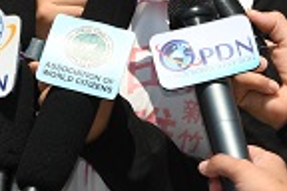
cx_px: 175
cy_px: -78
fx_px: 4775
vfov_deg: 2.3
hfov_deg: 3.4
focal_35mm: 599
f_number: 14
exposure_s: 1/250
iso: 200
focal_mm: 135
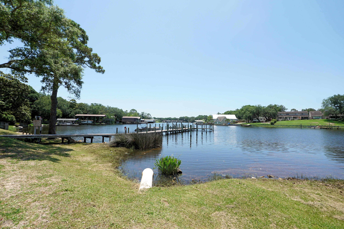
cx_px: 172
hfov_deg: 100.4
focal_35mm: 15
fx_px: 143
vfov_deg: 77.3
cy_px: 114
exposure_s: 1/200
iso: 100
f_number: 8
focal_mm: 10
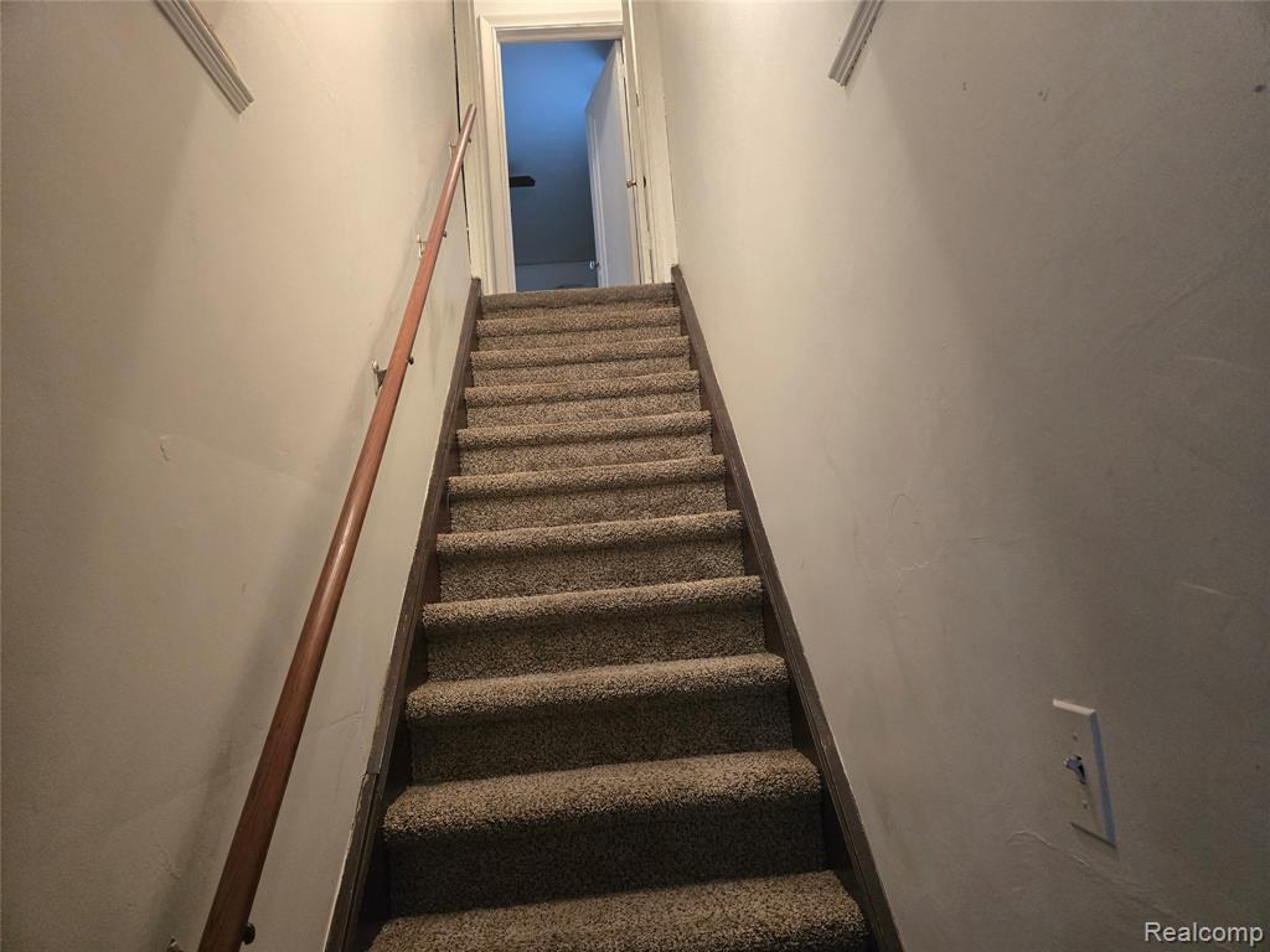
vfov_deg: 58.9
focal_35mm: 23
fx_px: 844
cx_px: 635
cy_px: 476
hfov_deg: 73.9
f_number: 1.8
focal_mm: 5.4
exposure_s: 1/120
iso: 800
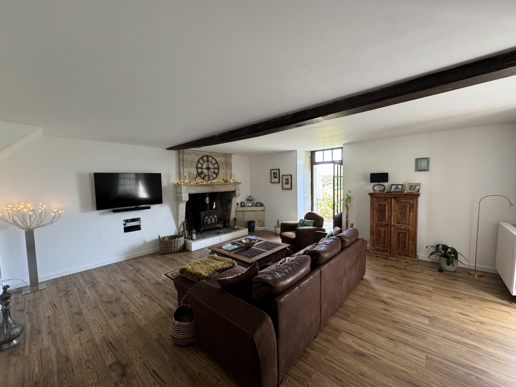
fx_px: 209
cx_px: 258
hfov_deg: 102.1
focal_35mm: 14
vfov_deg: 85.7
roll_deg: +1.5
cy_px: 194
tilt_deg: -3.8
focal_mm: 2.22
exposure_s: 1/99
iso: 250
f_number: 2.2
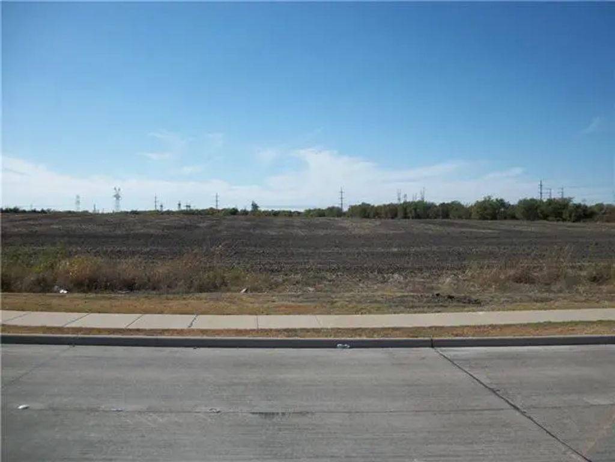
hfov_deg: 56.8
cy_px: 231
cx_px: 308
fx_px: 569
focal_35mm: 32
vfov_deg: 44.2
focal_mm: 5.7
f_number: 8.8
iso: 80
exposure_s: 1/320
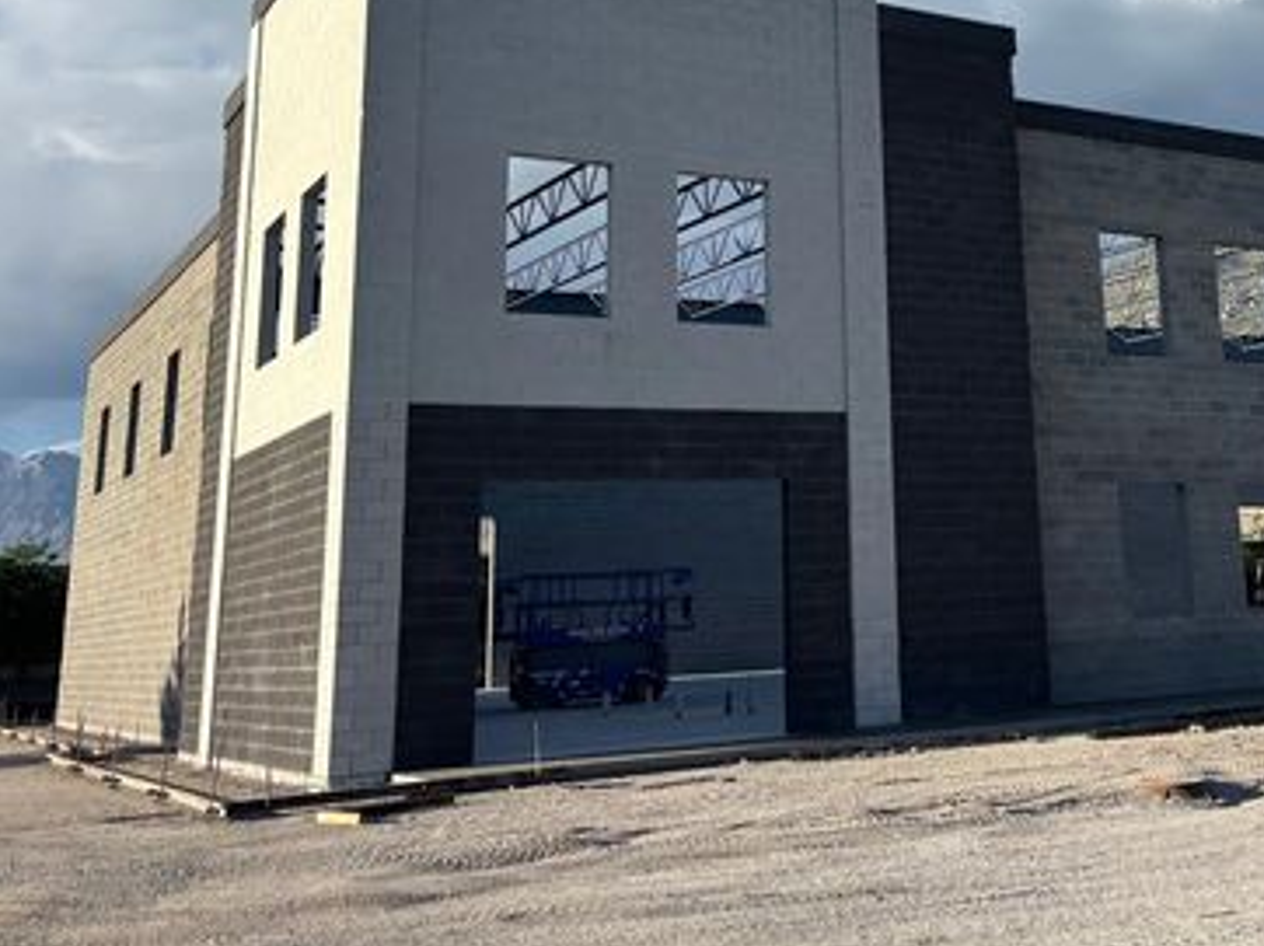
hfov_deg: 39.7
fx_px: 1679
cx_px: 999
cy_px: 143
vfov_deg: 30.4
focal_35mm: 46
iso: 50
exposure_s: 1/2571
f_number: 1.6
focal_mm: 5.96
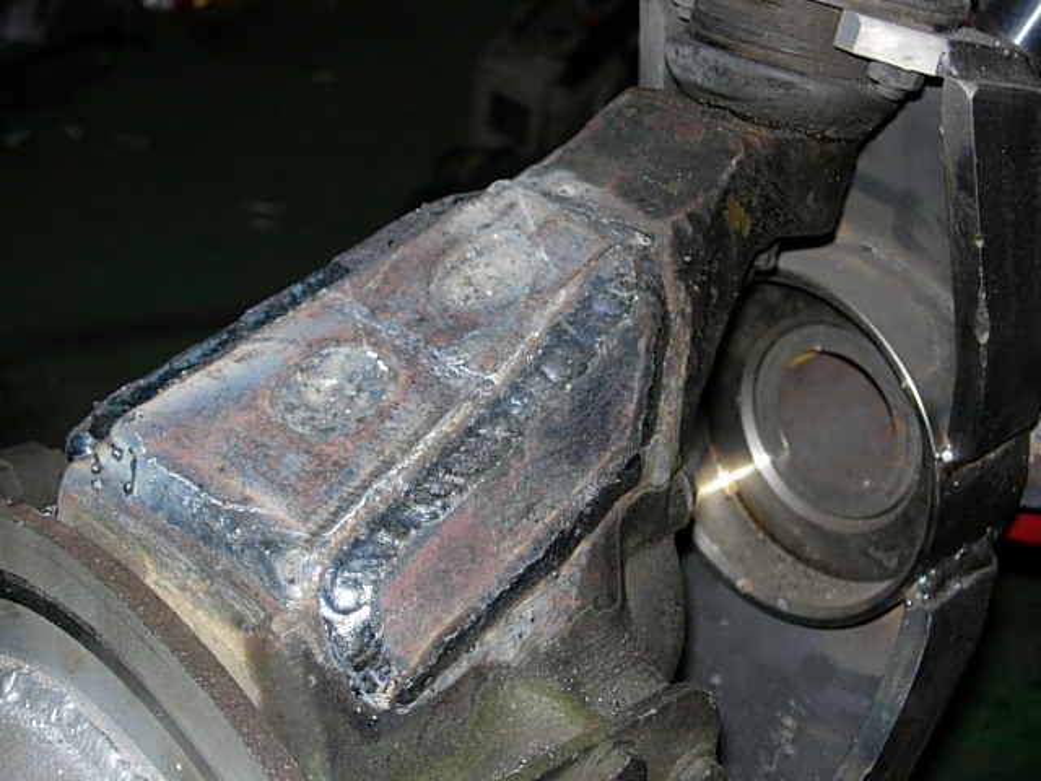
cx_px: 520
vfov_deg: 24.0
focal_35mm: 61
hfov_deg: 31.7
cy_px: 390
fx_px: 1834
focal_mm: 12.7
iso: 79
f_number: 3.5
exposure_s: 1/64
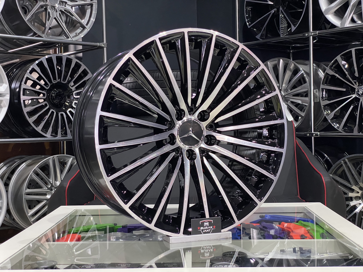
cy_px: 136
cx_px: 182
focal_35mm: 52
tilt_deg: -0.8
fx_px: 545
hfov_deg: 36.8
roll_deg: +0.8
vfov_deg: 28.0
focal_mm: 6
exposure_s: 1/50
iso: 320
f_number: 2
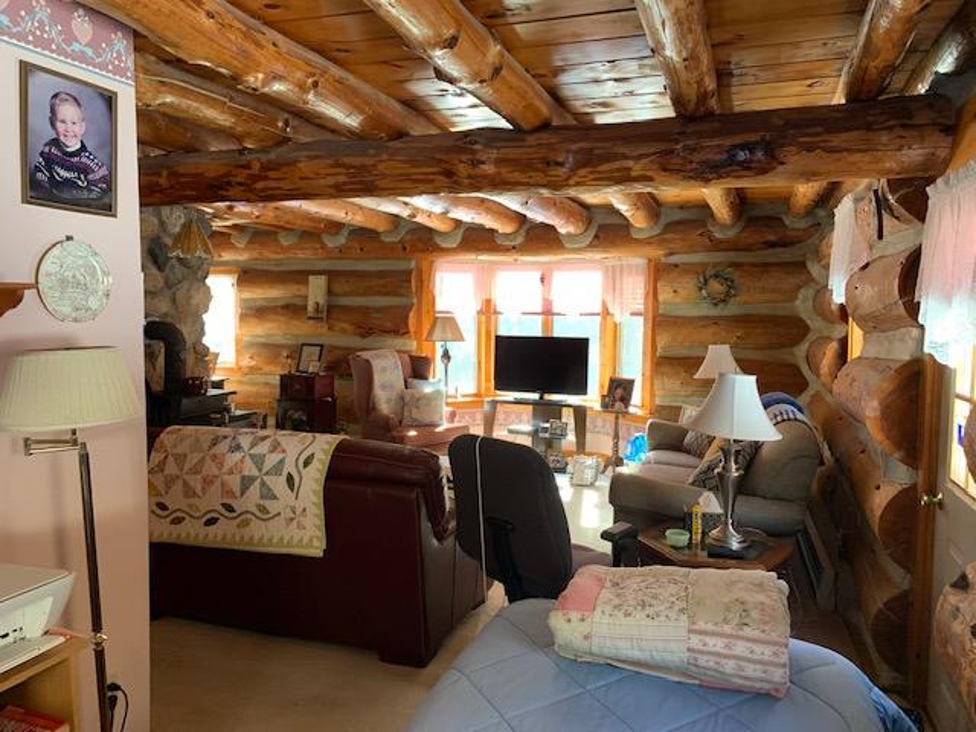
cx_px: 488
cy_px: 366
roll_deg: -1.1
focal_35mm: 26
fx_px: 733
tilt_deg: -4.1
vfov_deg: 53.1
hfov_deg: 67.3
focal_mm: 4.25
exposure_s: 1/60
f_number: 1.8
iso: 160
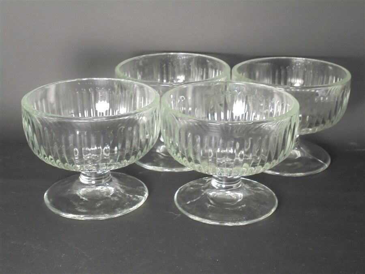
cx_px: 182
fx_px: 590
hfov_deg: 34.3
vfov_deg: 26.1
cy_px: 137
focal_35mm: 56
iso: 400
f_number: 5.2
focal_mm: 10.1
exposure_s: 1/30
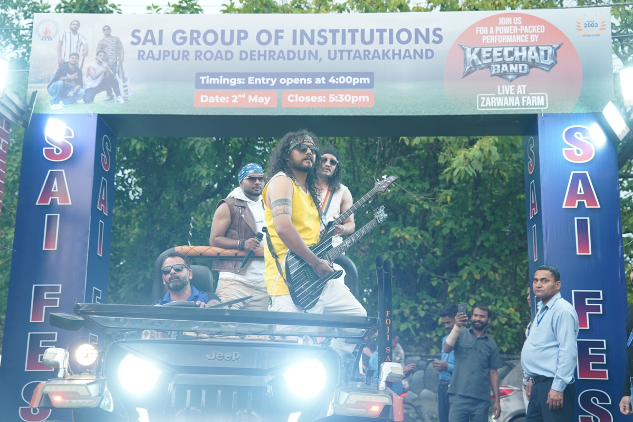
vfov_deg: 27.5
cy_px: 211
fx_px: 862
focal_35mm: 49
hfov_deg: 40.3
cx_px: 316
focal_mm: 49
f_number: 4.5
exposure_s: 1/125
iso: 800
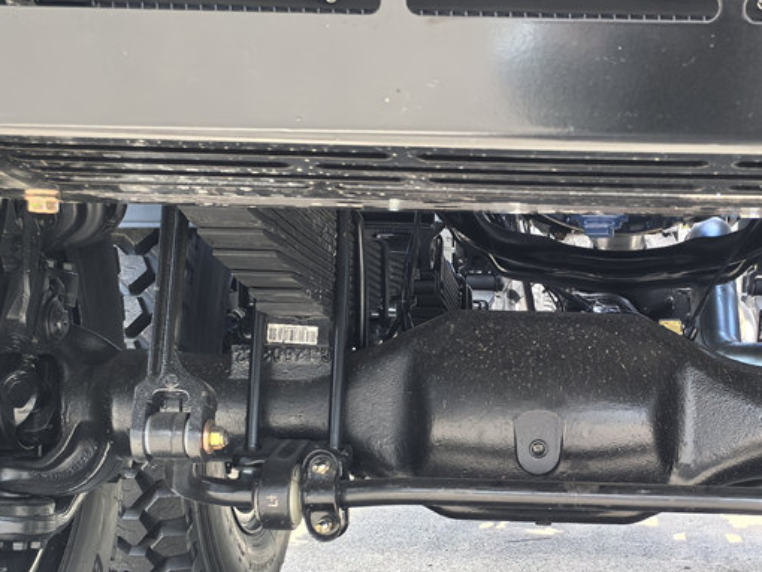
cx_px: 580
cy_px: 429
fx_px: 1520
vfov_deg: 21.2
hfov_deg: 27.7
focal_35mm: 69
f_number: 2
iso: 160
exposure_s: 1/943
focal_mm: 5.75
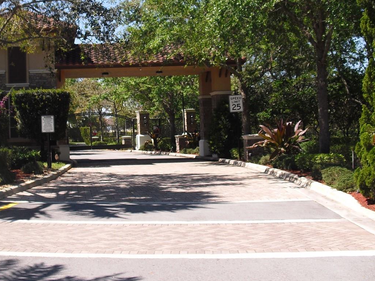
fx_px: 606
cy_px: 86
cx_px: 124
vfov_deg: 25.9
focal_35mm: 56
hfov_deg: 34.0
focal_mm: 6.3
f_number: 7.8
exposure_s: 1/125
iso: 100
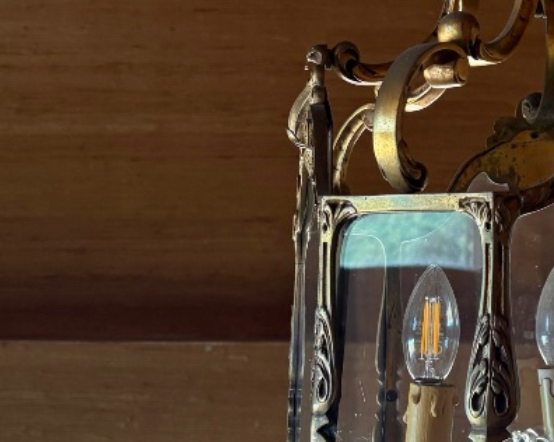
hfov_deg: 24.1
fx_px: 1261
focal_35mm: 77
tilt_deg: +6.4
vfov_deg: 19.8
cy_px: 155
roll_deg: -1.1
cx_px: 502
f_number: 1.6
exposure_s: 1/122
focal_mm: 5.96
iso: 125
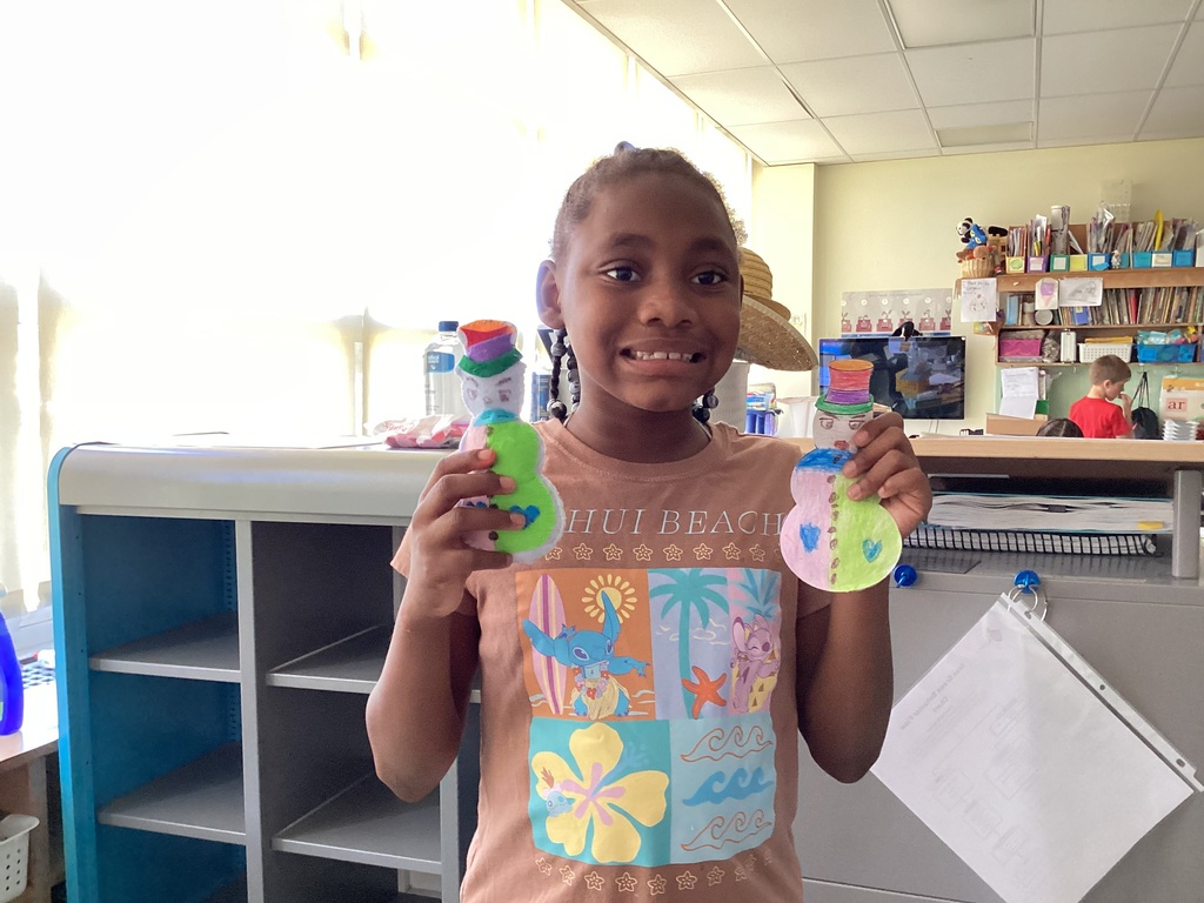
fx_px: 1078
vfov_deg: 45.4
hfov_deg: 58.4
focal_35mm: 31
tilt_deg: -4.2
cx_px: 602
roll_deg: -0.3
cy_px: 452
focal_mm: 3.3
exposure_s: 1/50
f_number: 2.4
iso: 200
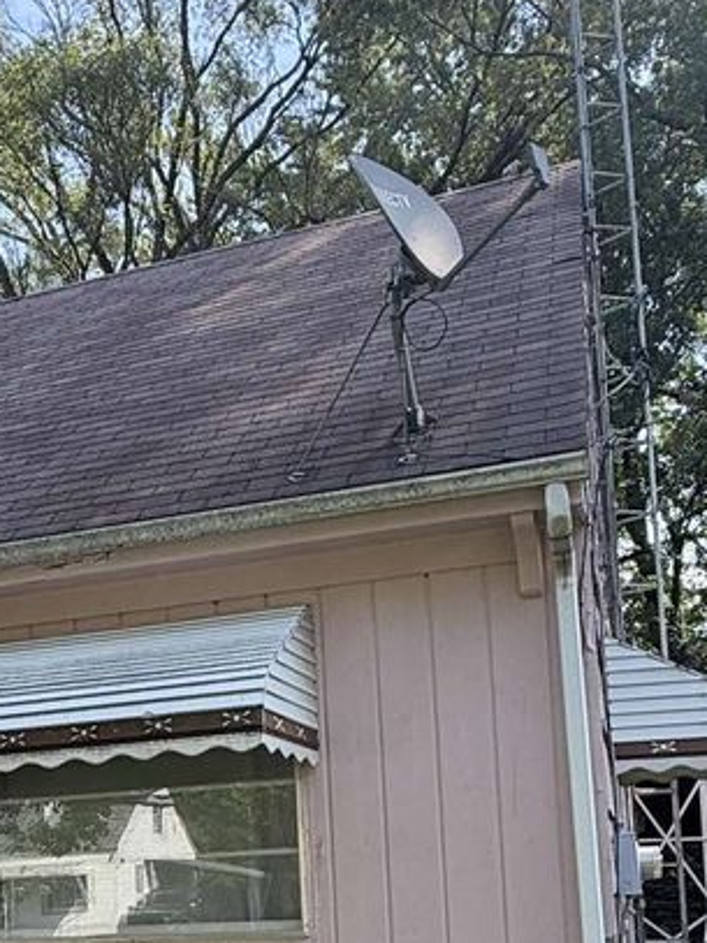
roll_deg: +1.8
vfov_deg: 38.2
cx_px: 134
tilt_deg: +4.2
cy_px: 812
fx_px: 1281
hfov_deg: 30.1
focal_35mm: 47
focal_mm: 2.22
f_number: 2.2
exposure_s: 1/502
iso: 50
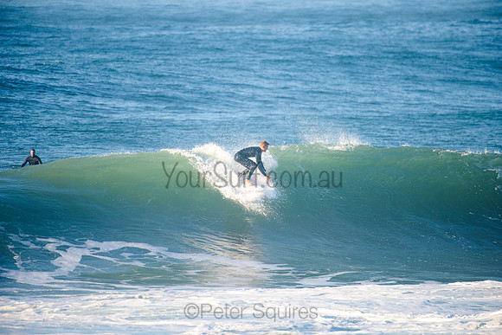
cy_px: 168
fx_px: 6975
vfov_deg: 2.8
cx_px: 251
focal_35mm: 500
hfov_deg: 4.1
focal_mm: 500
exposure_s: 1/1600
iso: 320
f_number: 5.6
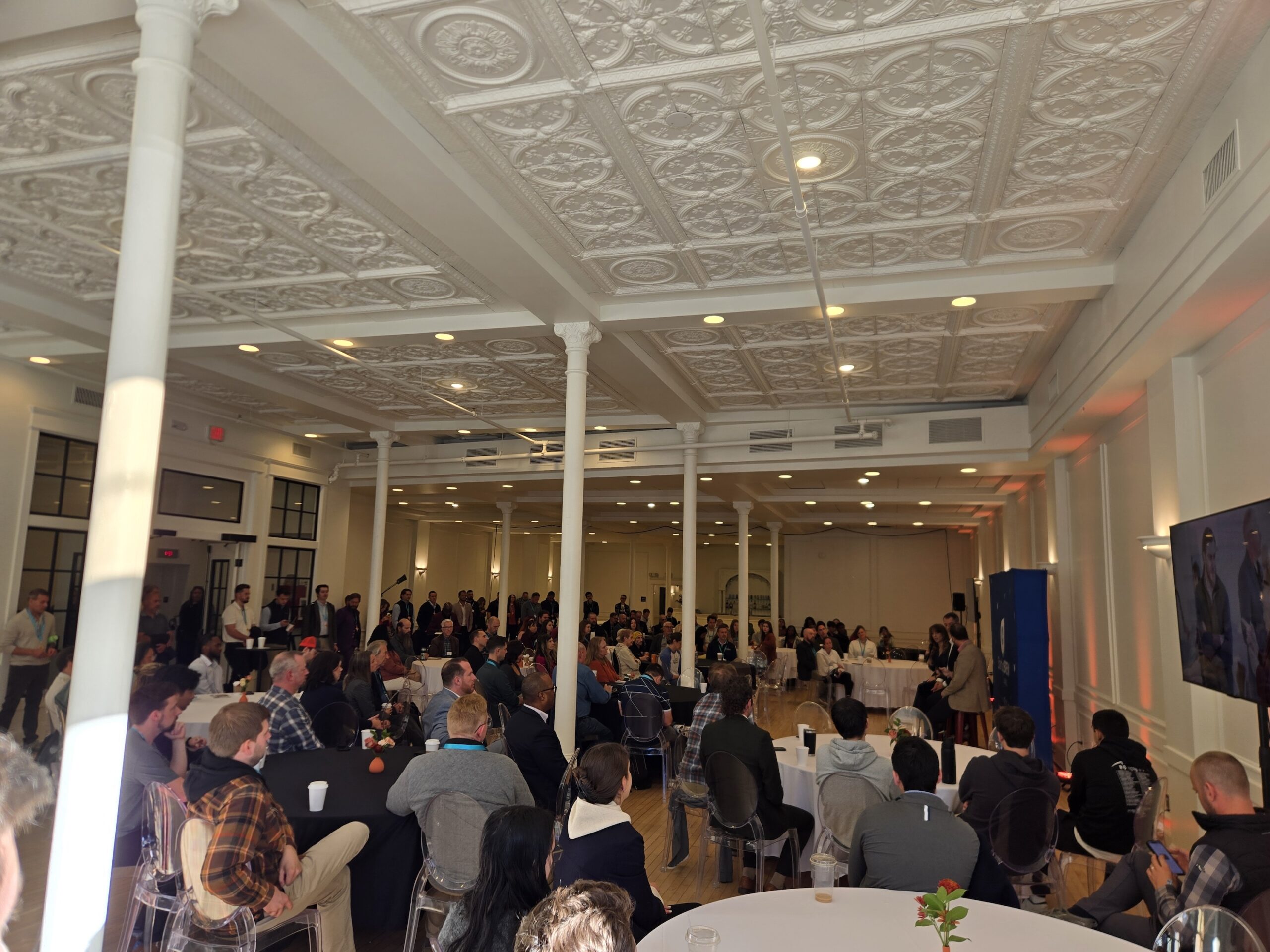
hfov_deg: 73.9
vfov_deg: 58.9
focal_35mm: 23
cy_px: 476
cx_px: 635
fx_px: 844
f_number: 1.8
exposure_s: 1/120
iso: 25
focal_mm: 5.4
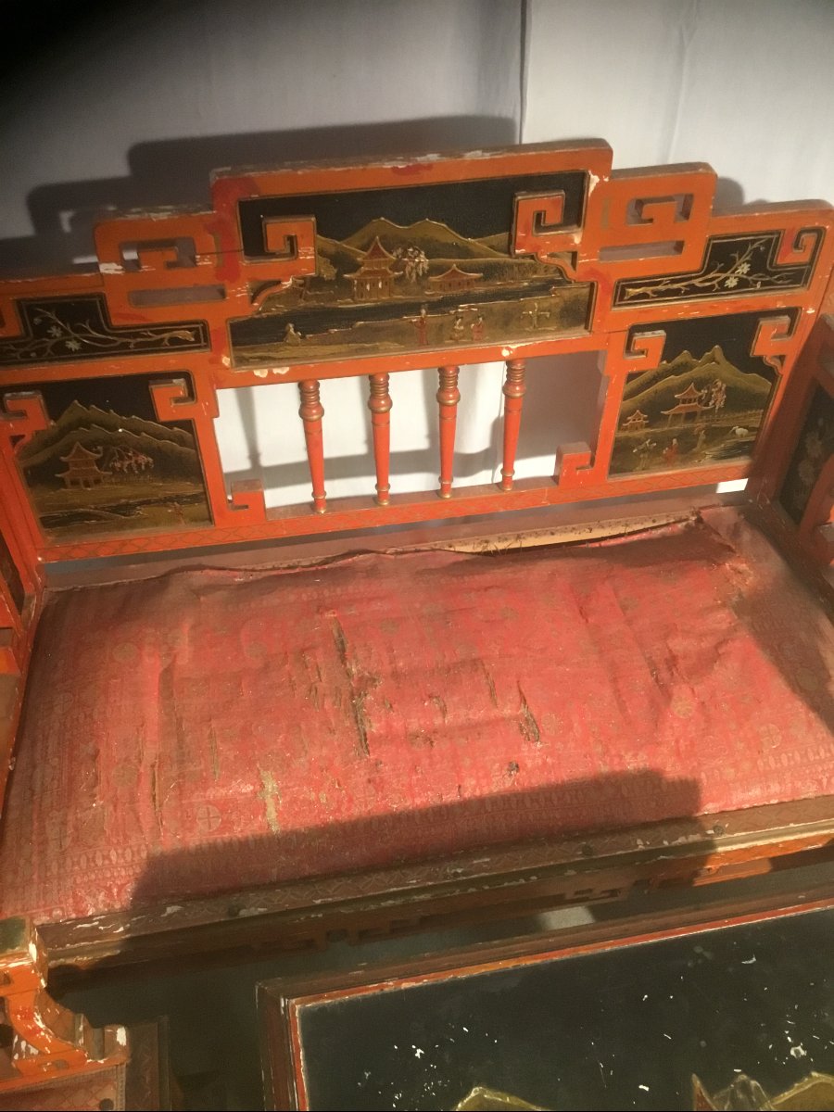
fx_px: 996
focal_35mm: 31
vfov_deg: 58.4
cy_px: 556
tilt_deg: -45.4
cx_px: 417
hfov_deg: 45.4
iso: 200
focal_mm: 3.3
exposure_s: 1/20
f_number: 2.4
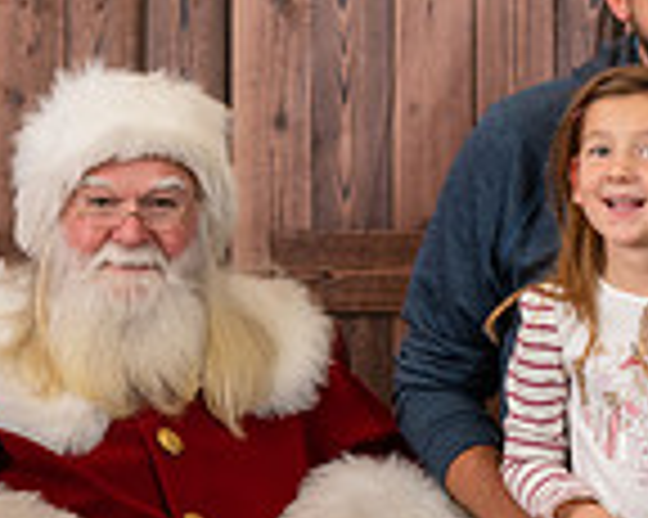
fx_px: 4025
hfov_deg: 9.2
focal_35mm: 210
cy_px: 344
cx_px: 170
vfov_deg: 7.4
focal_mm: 50
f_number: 9
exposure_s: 1/100
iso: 100
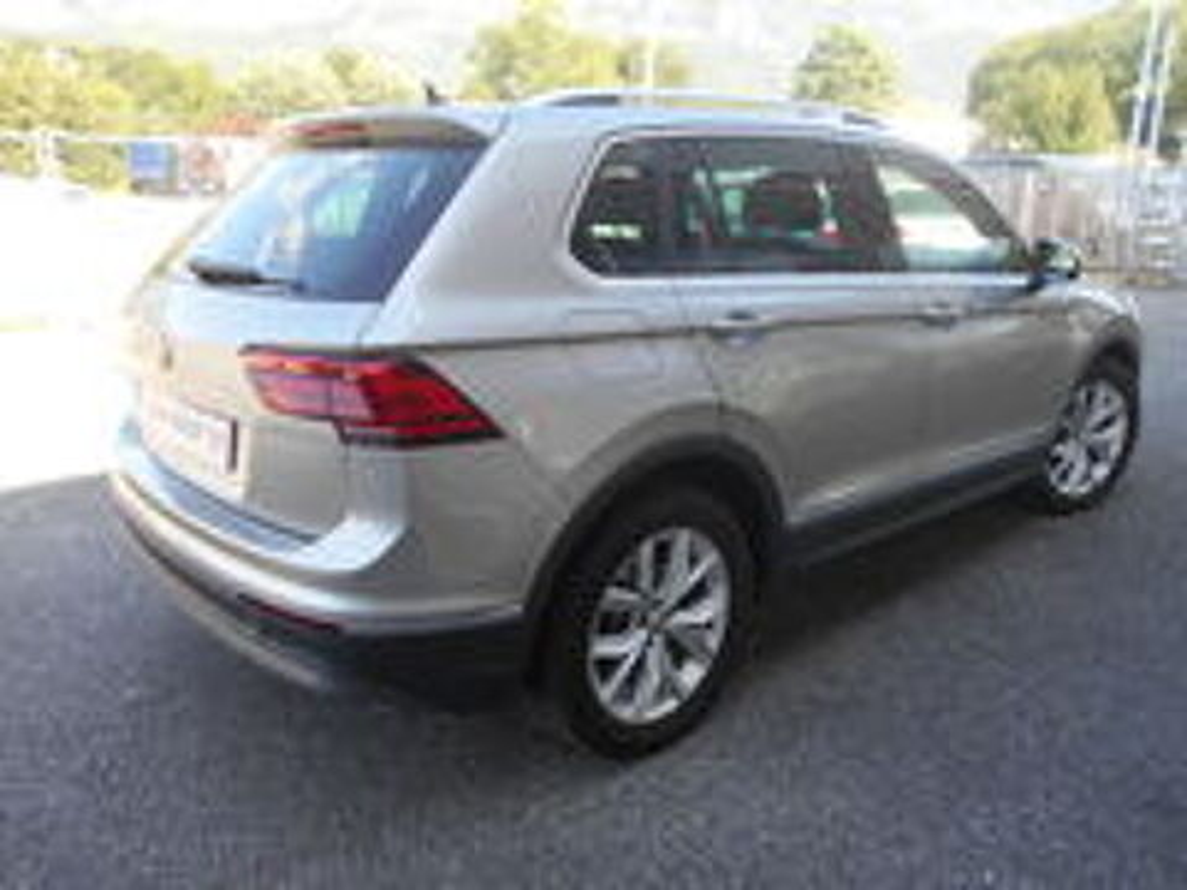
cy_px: 445
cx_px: 594
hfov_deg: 67.3
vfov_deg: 53.1
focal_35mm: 26
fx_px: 892
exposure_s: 1/125
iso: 80
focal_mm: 4.6
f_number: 3.2
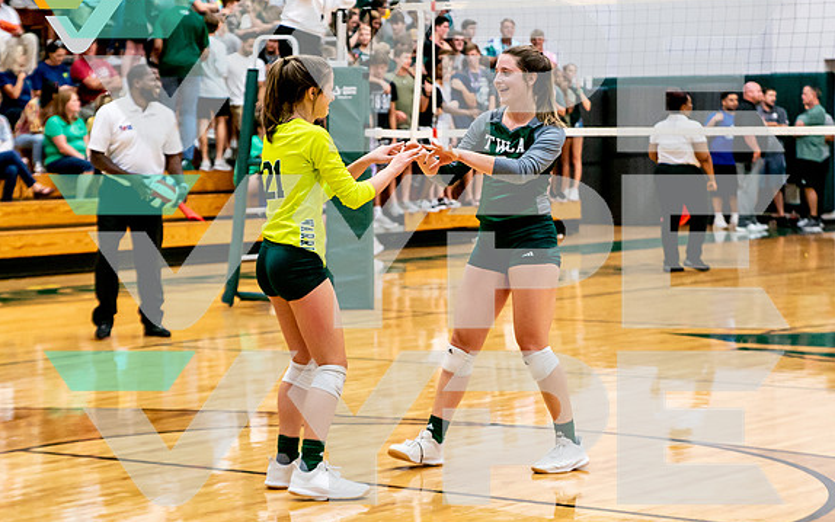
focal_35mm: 108
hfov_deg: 19.3
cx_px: 378
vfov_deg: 12.1
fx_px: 2458
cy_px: 183
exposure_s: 1/750
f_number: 2.8
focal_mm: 70
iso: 2500
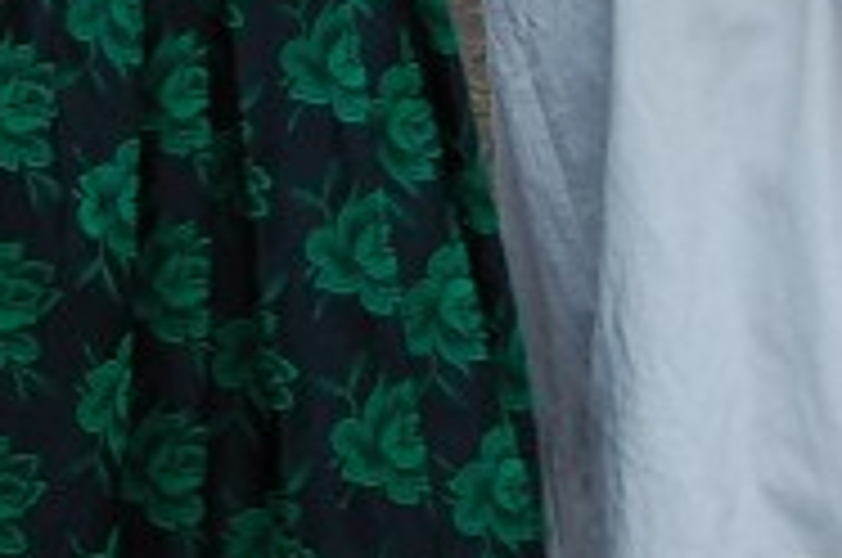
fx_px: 4950
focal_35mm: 212
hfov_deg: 9.7
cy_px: -504
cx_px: 108
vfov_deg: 6.3
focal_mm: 22
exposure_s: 1/125
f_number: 5.6
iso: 220
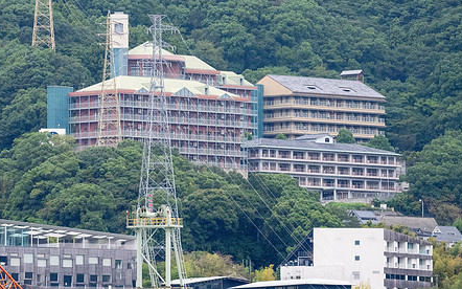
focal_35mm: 535
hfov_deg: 3.9
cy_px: 94
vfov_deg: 2.5
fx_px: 6734
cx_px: 226
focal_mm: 400
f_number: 8
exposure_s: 1/640
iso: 7200
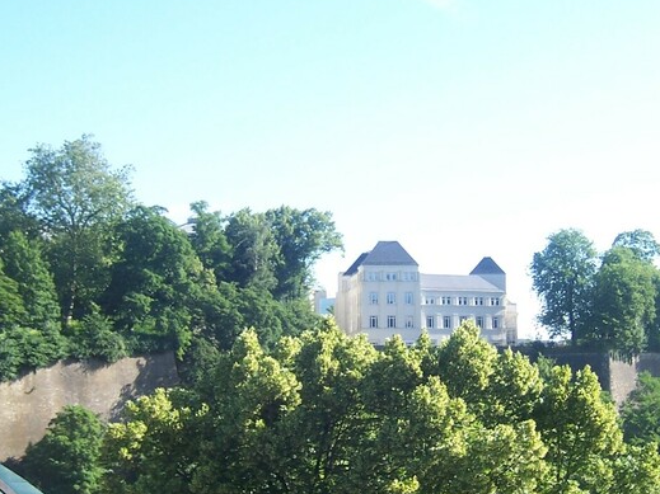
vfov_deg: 19.9
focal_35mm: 74
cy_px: 273
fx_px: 1411
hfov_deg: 26.3
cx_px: 343
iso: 80
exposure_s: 1/400
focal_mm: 6.2
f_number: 2.8
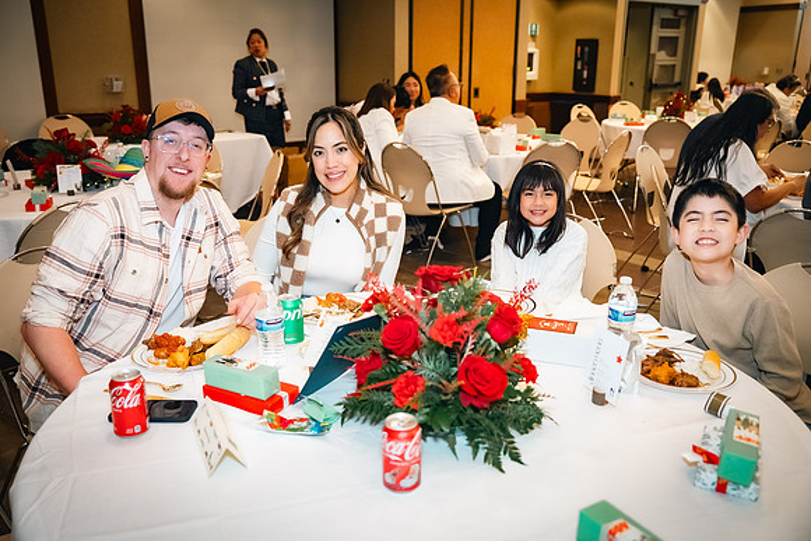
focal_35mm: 32
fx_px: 721
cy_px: 270
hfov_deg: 58.7
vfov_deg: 41.1
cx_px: 406
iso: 1600
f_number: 2.8
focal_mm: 32
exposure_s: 1/100
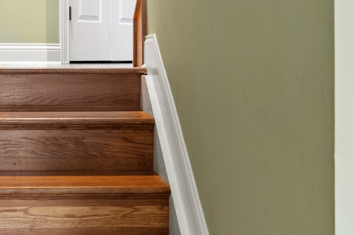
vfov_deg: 21.7
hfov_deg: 30.8
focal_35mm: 62
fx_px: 608
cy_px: 62
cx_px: 30
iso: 100
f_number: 9
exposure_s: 1.6
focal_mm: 24
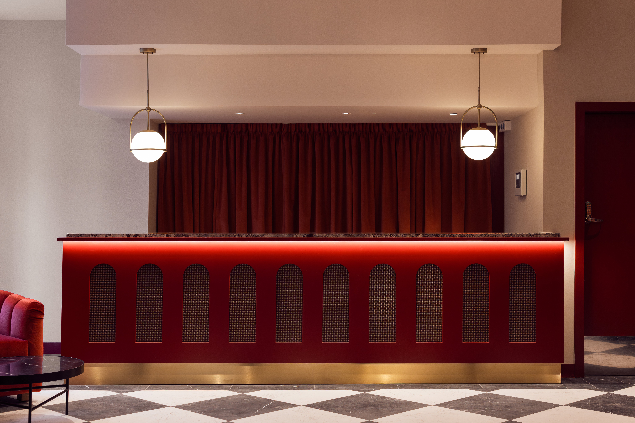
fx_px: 882
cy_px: 212
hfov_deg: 39.6
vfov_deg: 27.0
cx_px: 318
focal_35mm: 50
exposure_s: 1/100
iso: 1250
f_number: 4.5
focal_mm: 50
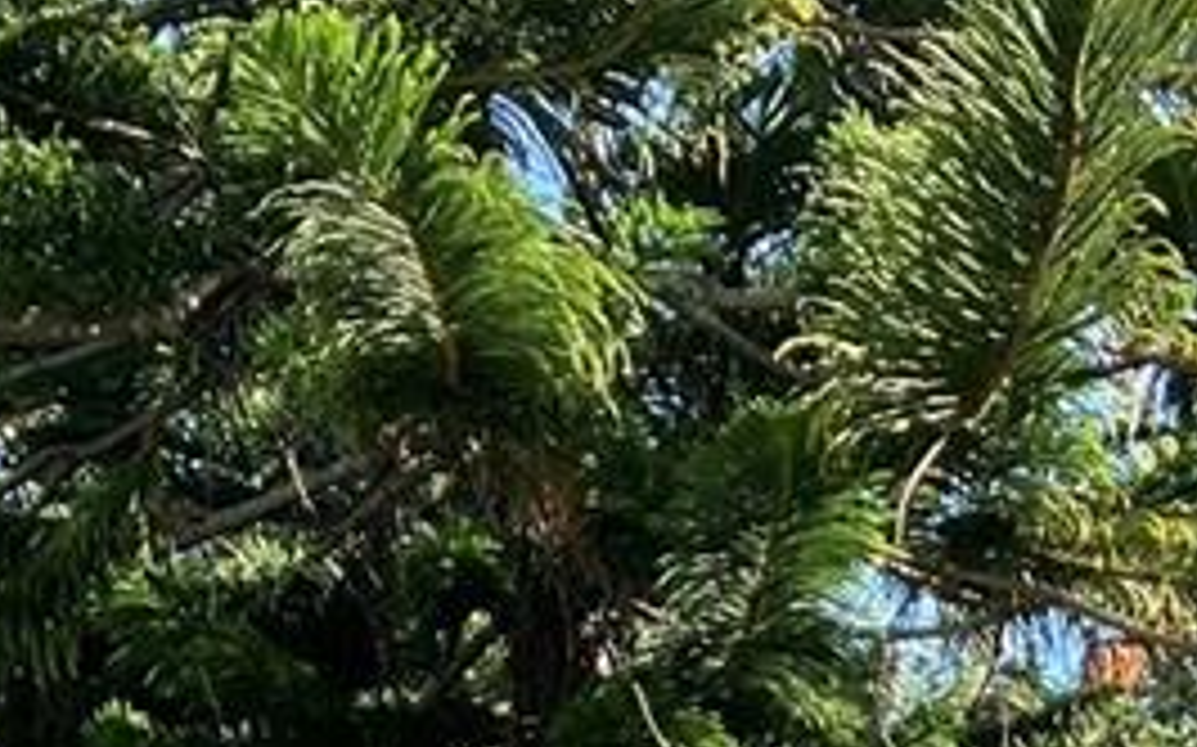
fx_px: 4370
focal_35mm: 134
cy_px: 2610
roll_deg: +2.3
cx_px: 1454
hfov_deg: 15.0
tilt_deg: -9.5
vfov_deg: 7.8
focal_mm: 3.99
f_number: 1.8
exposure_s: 1/349
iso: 32
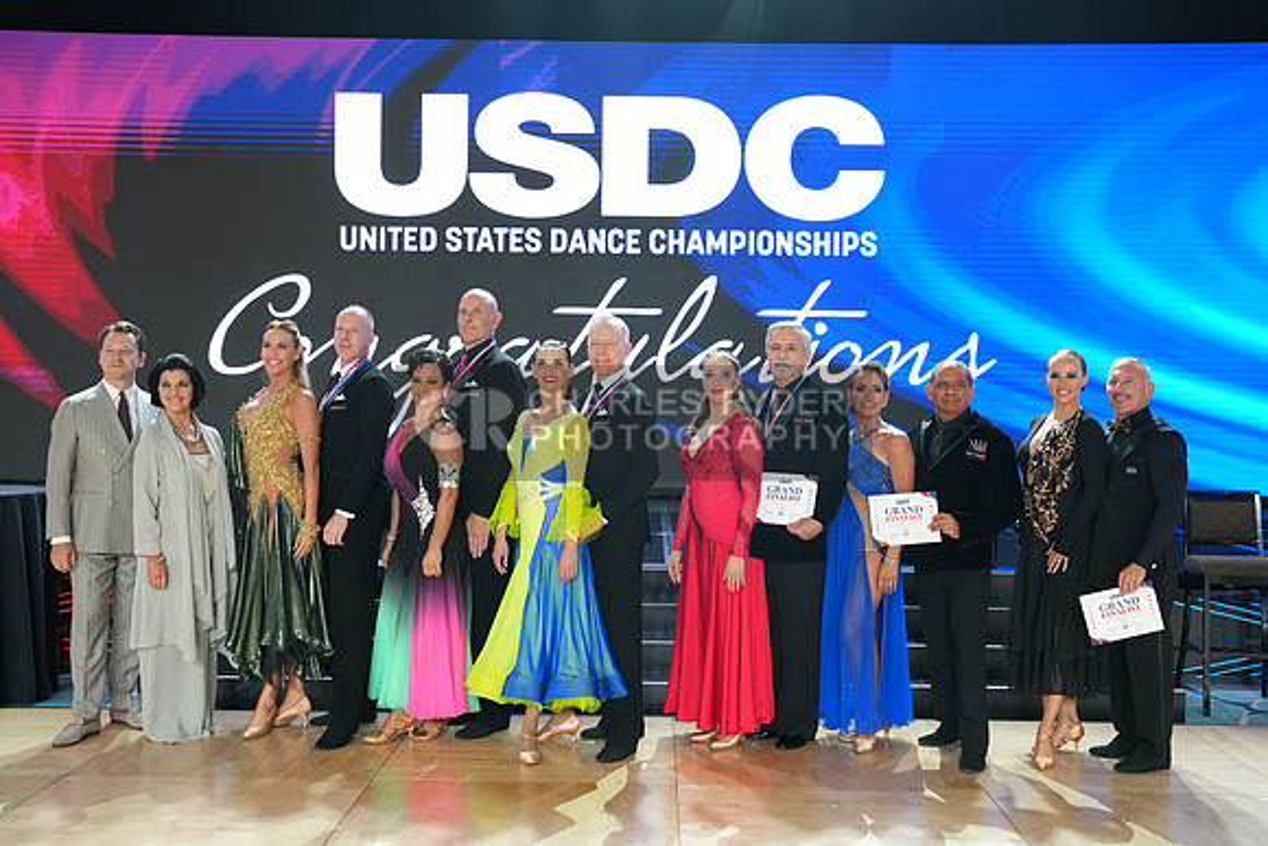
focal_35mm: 40
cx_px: 634
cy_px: 423
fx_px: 1409
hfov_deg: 48.4
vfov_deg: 33.4
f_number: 4
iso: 2500
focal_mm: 40
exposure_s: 1/400
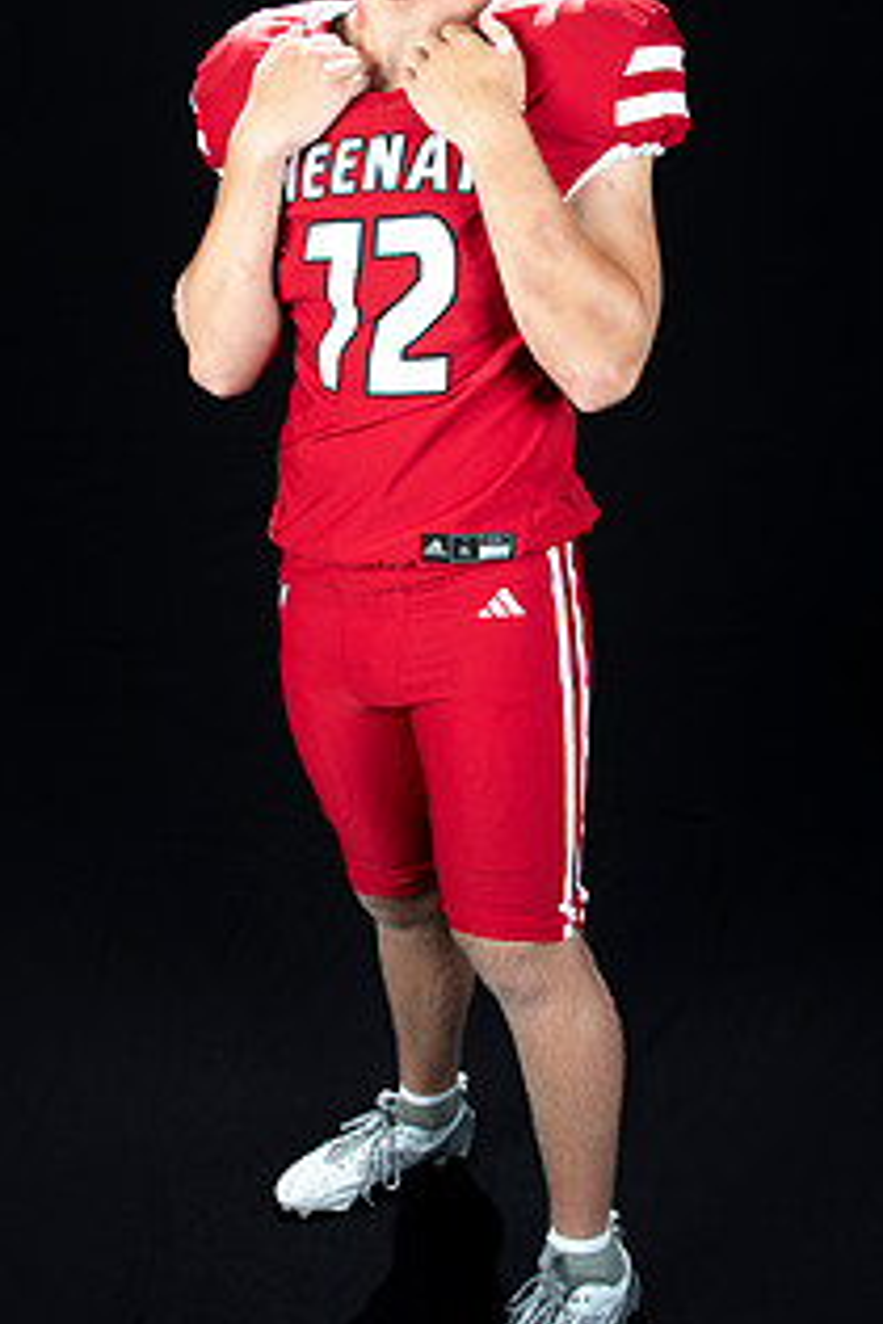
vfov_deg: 48.3
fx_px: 1472
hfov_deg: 33.4
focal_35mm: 40
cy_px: 563
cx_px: 416
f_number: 9
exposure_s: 1/160
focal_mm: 28
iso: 320
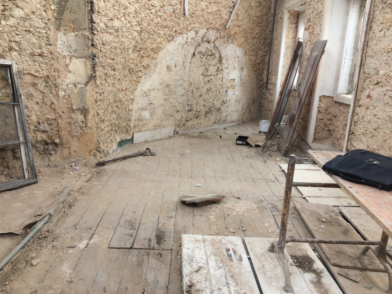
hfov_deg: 61.7
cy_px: 147
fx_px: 328
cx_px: 196
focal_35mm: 29
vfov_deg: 48.2
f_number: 2.2
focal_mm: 4.15
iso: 32
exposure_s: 1/238
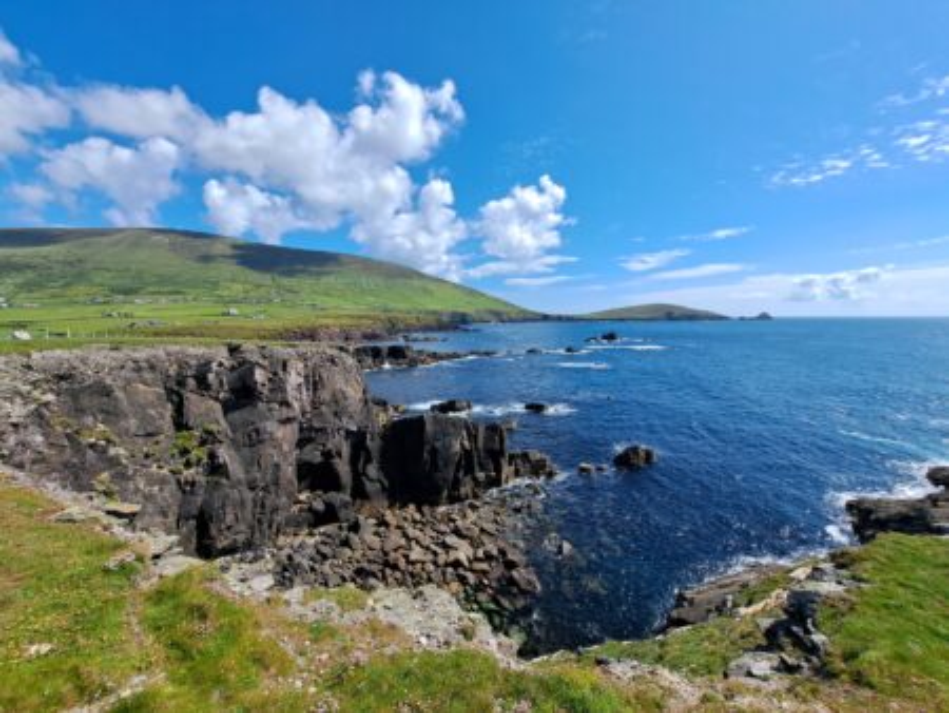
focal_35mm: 13
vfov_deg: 90.0
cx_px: 474
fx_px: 357
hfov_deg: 106.2
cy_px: 356
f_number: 2.2
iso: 50
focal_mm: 1.74
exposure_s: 1/1563
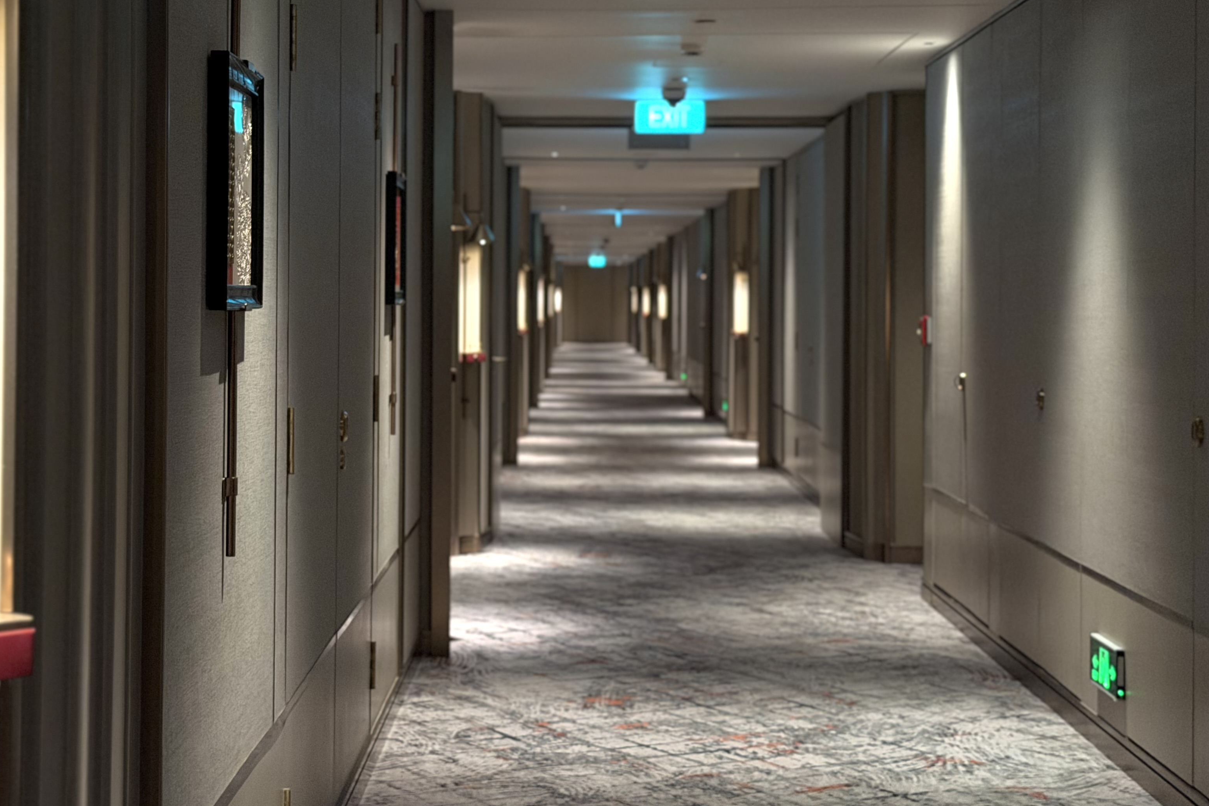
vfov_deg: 20.9
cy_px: 276
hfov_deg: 30.8
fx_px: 2183
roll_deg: +0.0
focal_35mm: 65
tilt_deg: +0.4
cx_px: 458
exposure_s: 1/45
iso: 250
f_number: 1.78
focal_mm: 6.76
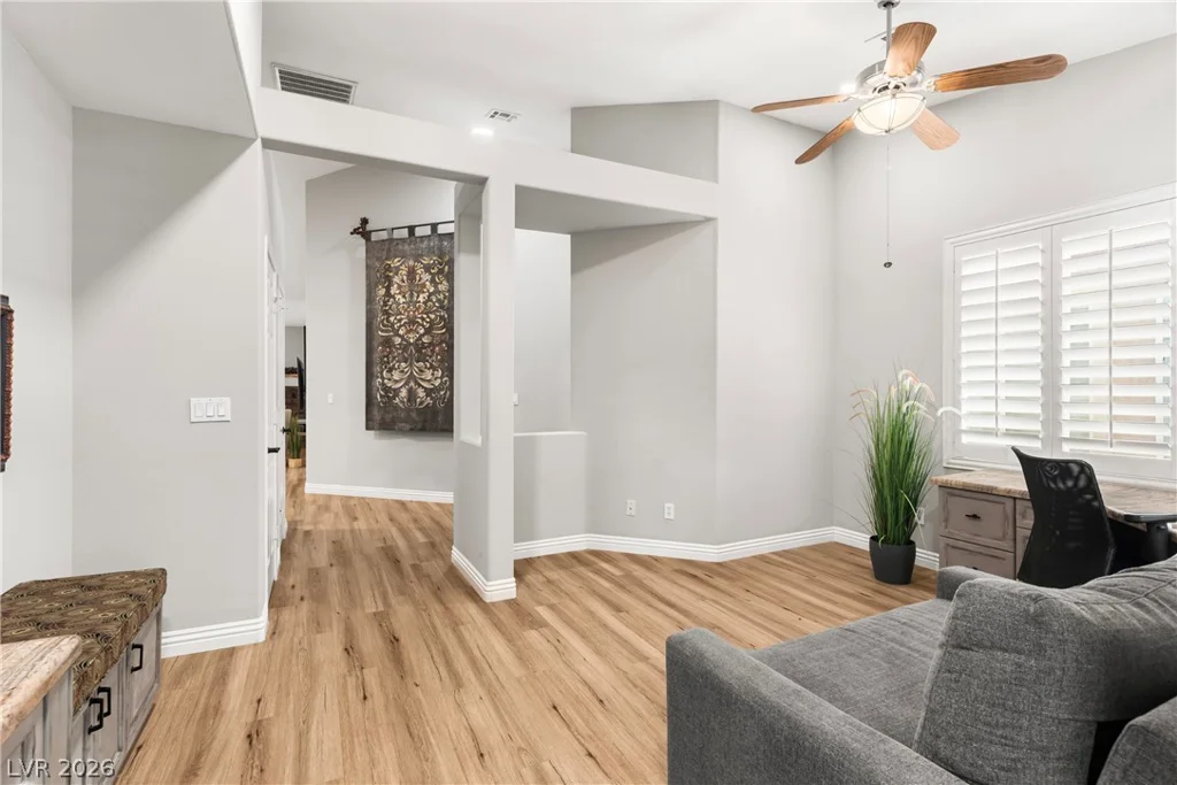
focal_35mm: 17
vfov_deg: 70.5
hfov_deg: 93.3
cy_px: 392
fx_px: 556
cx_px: 588
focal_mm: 17
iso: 400
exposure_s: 1/4
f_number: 8
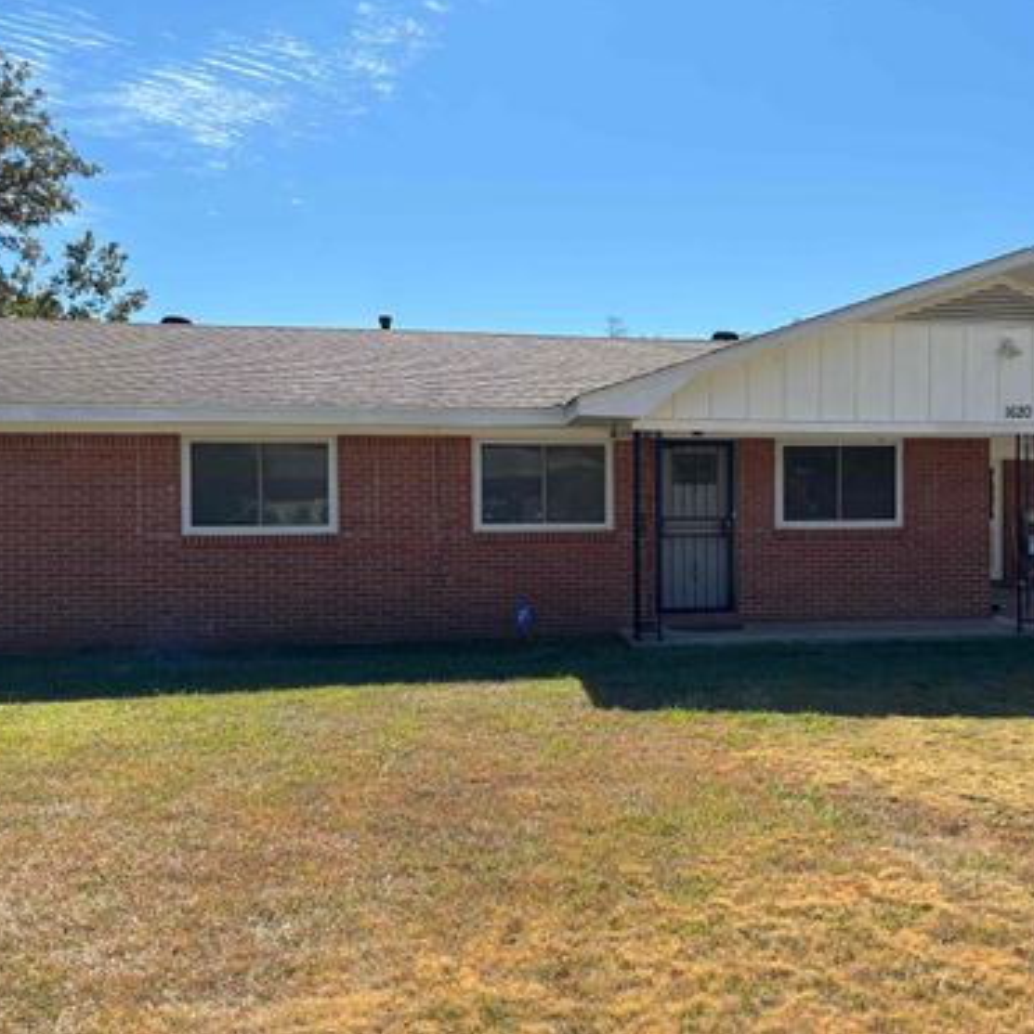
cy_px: 514
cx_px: 655
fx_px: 1048
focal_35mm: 31
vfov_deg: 52.5
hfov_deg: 51.9
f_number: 1.6
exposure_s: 1/3106
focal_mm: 5.96
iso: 50
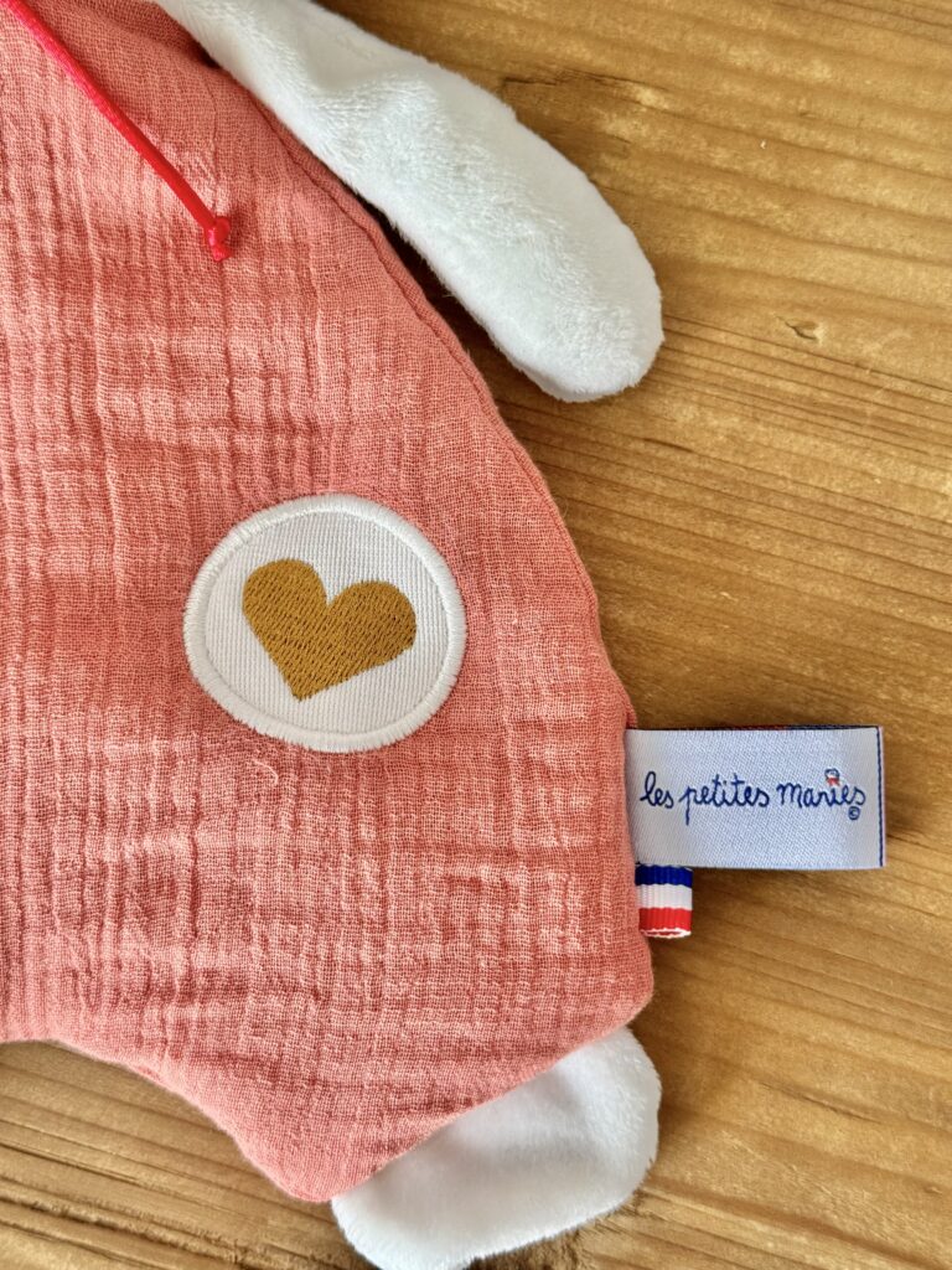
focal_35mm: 48
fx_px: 1760
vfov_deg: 39.7
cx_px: 476
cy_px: 635
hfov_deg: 30.3
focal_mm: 6.76
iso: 100
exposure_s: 1/107
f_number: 1.78
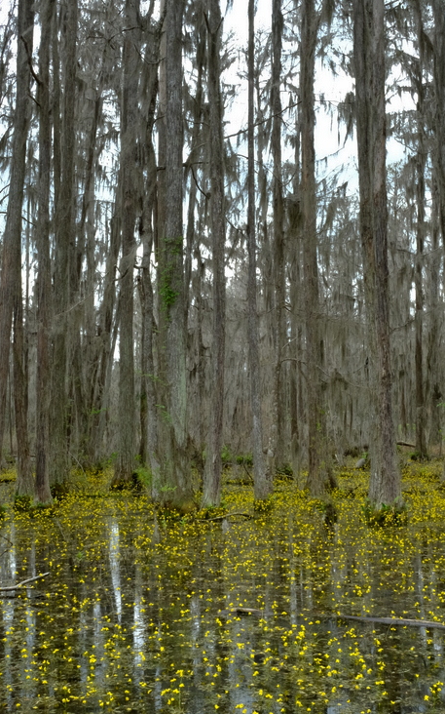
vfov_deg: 50.4
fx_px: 757
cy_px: 369
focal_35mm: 39
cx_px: 257
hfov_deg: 32.7
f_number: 22
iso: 1600
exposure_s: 1/56
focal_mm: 23.3
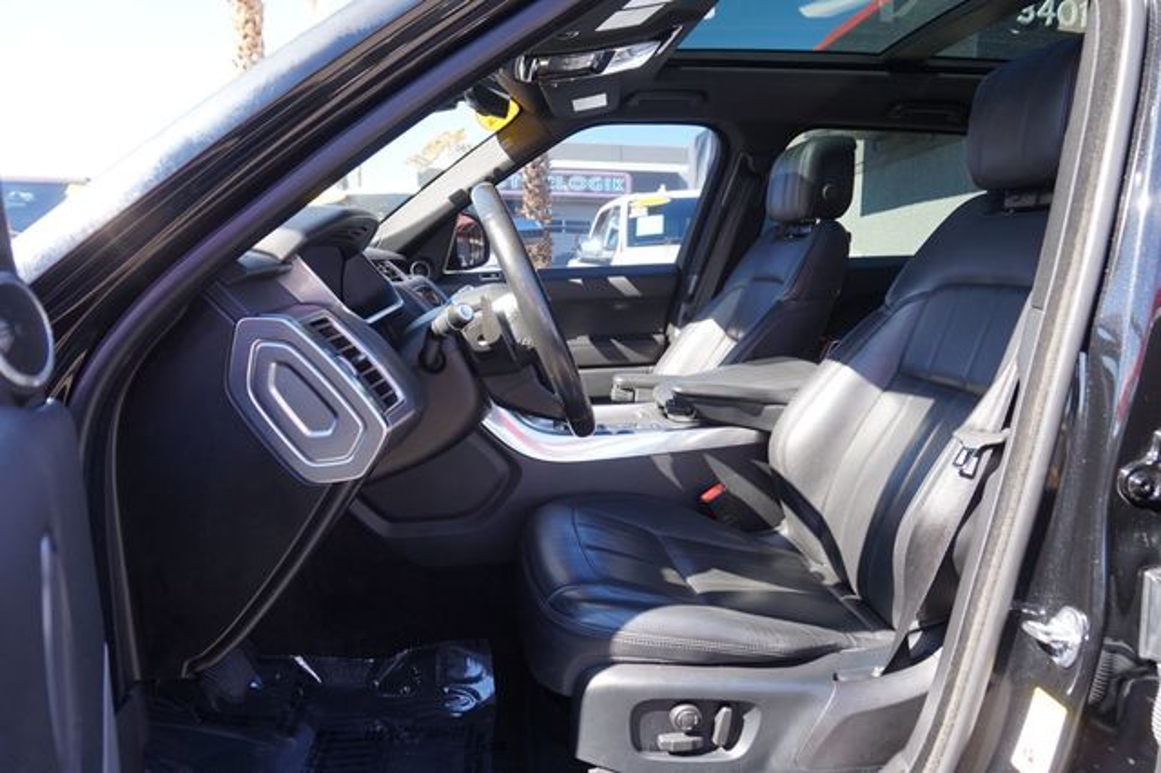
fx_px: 774
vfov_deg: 53.1
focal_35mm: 24
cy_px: 386
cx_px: 580
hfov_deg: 73.8
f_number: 4.5
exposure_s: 1/80
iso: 100
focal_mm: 16
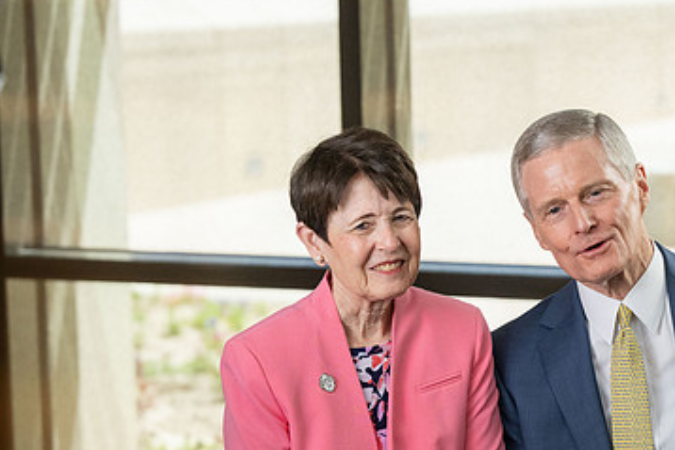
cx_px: 492
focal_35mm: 133
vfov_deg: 10.3
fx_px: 2495
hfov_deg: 15.4
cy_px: 323
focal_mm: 82
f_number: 4
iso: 2000
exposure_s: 1/400
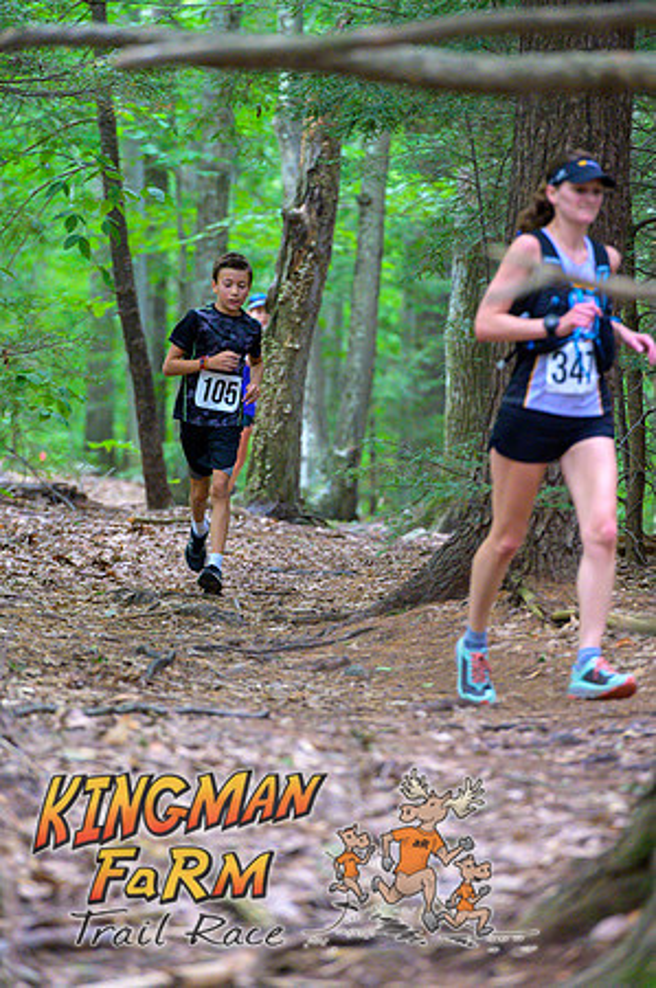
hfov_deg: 6.9
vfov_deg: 10.3
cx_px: 328
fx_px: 5479
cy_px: 494
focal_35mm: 200
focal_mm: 200
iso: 8000
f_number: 4
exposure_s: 1/200
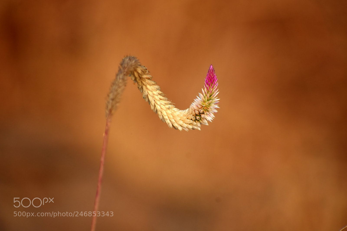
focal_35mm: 450
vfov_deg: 3.1
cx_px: 174
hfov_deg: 4.6
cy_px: 116
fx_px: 4338
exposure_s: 1/1600
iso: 400
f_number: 6.3
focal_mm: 300
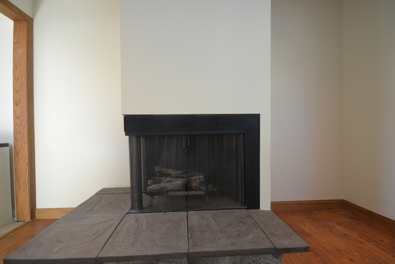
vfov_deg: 77.4
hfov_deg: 100.4
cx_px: 198
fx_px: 165
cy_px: 132
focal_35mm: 15
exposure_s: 1/60
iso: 1000
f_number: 4
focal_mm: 10
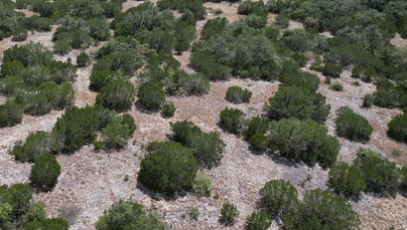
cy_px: 75
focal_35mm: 36
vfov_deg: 32.6
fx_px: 389
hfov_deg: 53.7
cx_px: 122
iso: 130
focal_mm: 8.38
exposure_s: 1/2000
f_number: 2.8
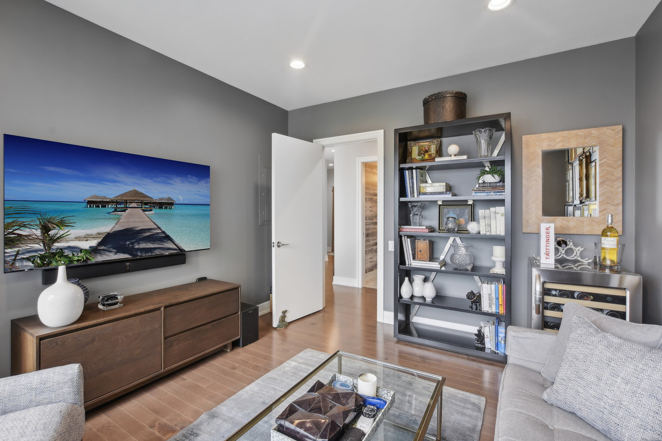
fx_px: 276
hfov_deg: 100.4
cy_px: 220
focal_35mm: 15
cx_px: 331
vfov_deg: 77.3
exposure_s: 1/20
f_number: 8
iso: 400
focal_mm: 10
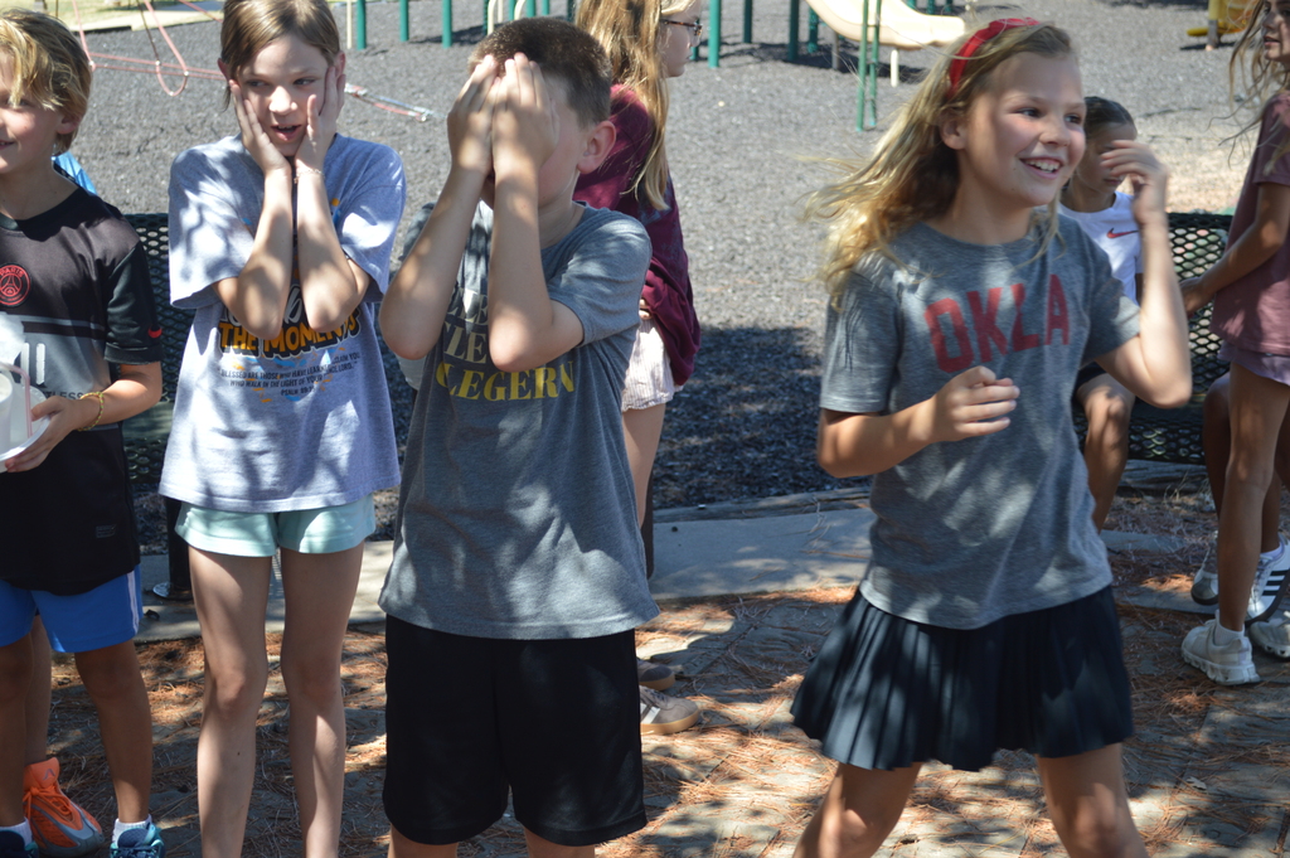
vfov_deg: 23.7
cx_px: 645
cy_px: 429
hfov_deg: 35.1
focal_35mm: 57
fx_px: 2041
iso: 110
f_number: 5.6
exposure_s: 1/125
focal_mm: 38
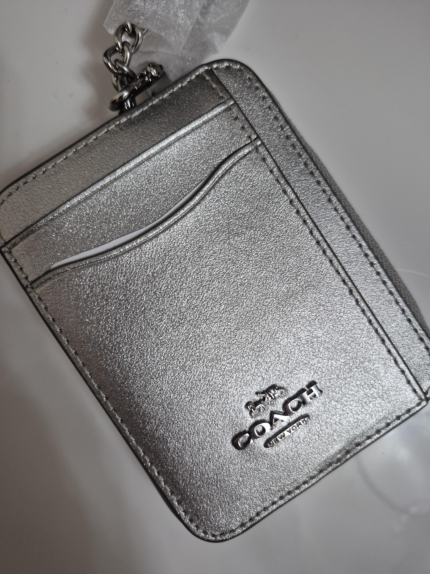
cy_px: 287
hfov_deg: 58.9
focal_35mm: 23
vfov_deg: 73.9
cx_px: 215
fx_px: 381
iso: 320
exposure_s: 1/120
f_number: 1.8
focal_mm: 5.4
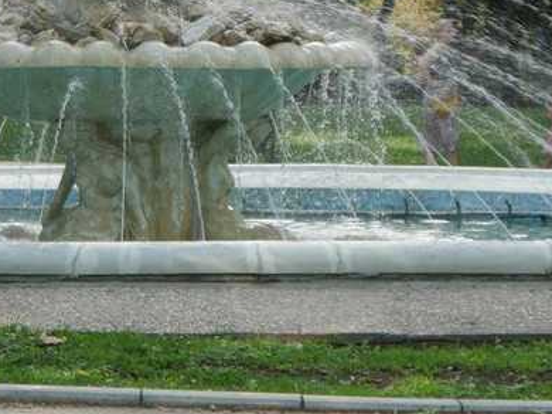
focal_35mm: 186
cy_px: 74
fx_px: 2964
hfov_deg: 10.6
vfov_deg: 8.0
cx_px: 129
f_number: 5.2
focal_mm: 34
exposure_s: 1/200
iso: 200
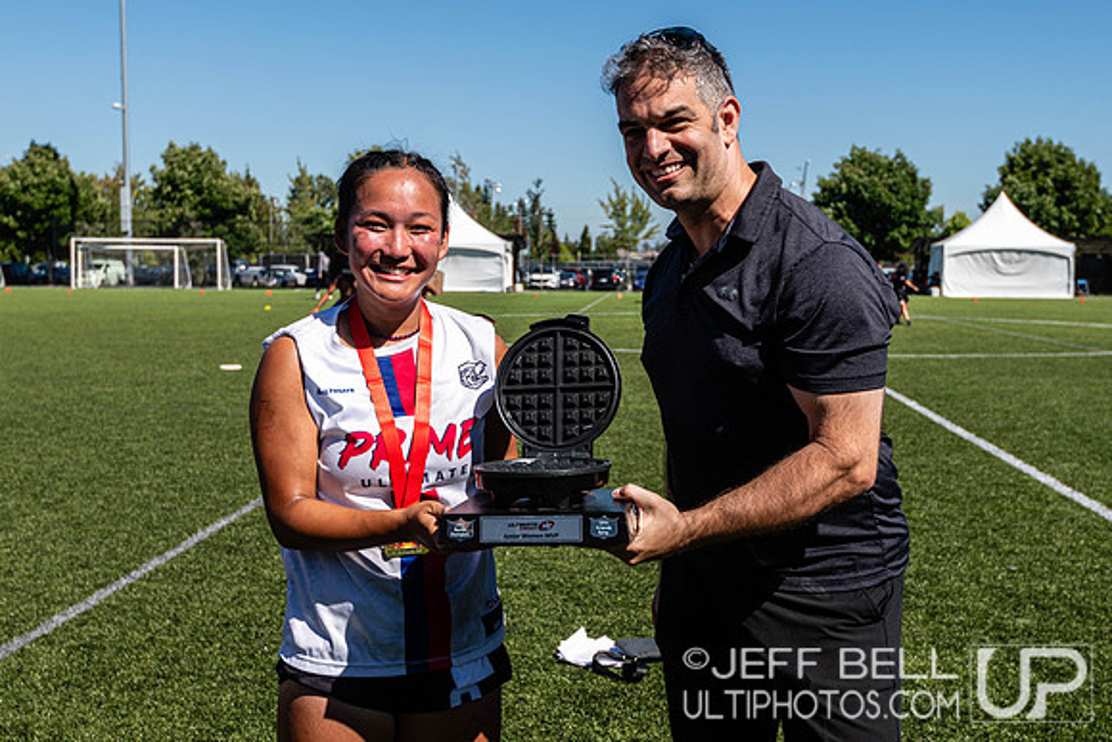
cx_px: 547
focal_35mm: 44
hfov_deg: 44.8
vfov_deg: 30.7
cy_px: 399
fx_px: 1350
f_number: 5.6
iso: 64
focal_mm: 35
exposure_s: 1/400
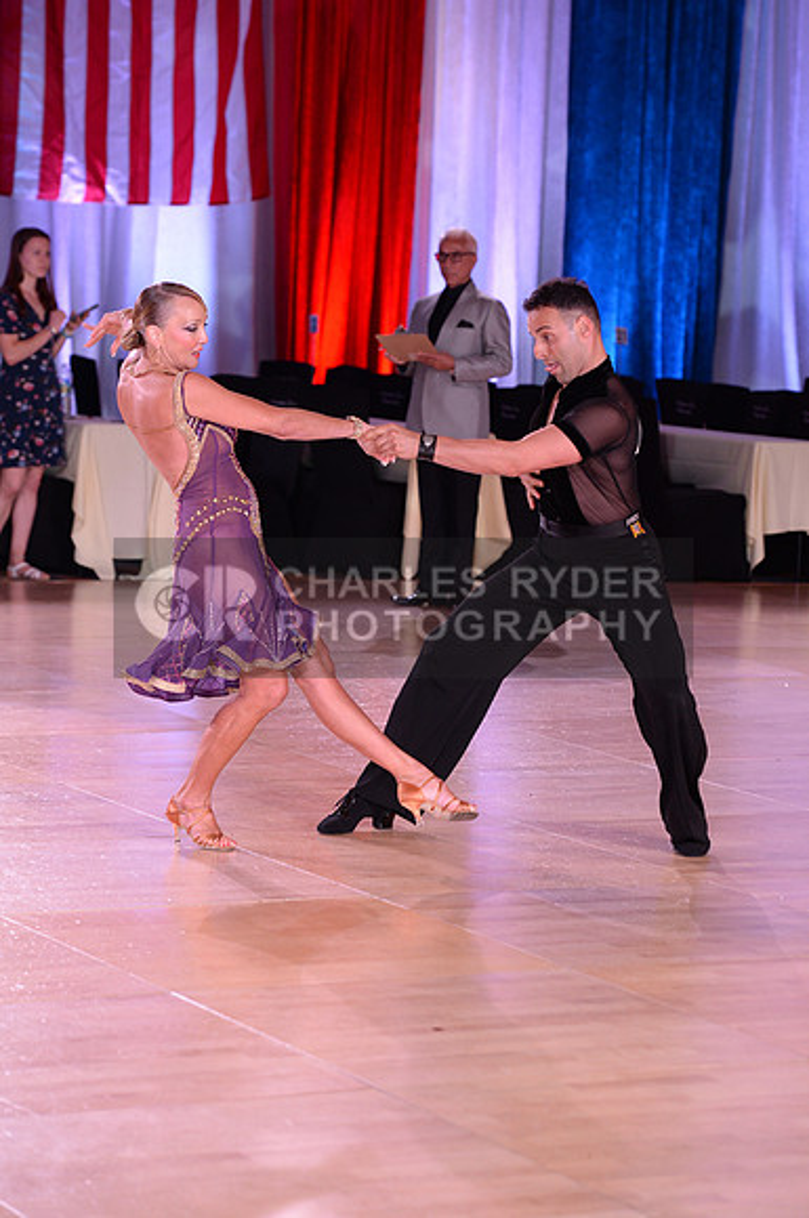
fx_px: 4057
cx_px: 404
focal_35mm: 120
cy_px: 609
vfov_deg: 17.1
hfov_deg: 11.4
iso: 1600
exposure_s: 1/250
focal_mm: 120
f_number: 4.5
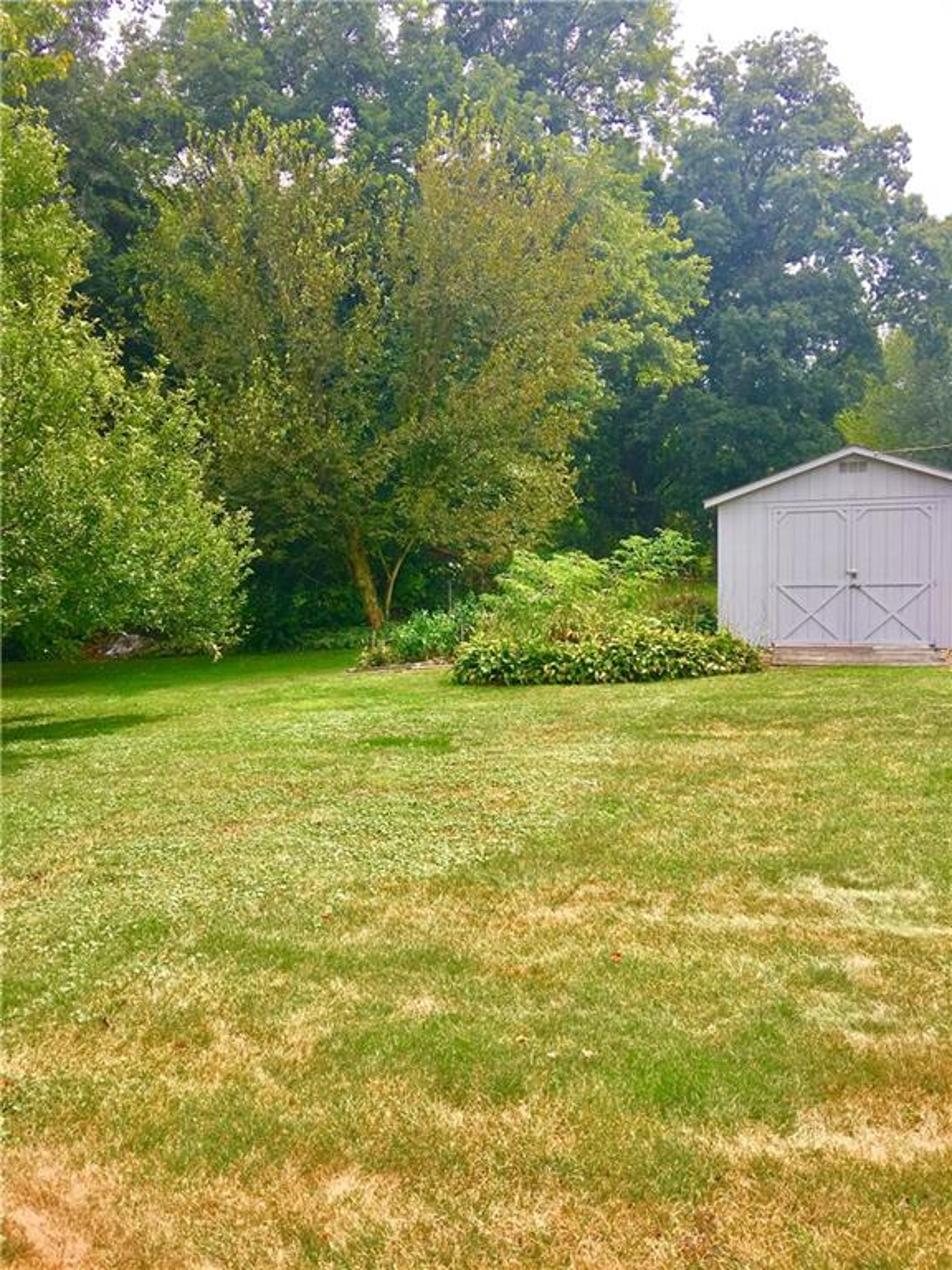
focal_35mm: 29
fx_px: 1063
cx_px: 476
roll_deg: -0.2
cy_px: 635
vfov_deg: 61.7
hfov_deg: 48.2
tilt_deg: -3.8
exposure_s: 1/458
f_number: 2.2
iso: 25
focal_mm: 4.15
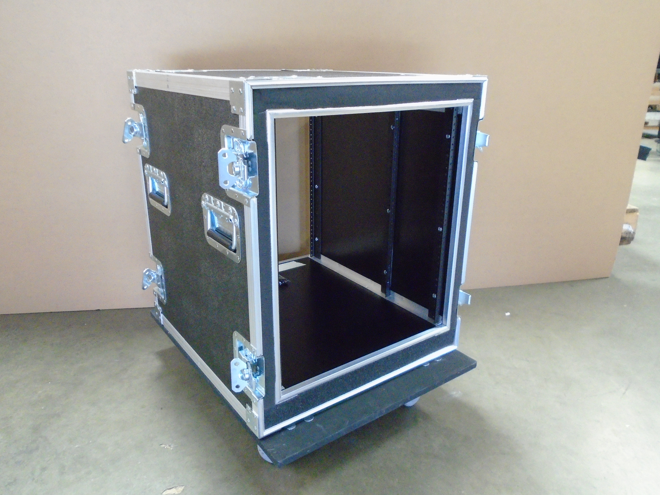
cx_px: 330
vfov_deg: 53.1
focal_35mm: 26
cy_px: 248
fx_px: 496
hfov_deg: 67.3
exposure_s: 1/30
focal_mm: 4.6
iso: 800
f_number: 3.2
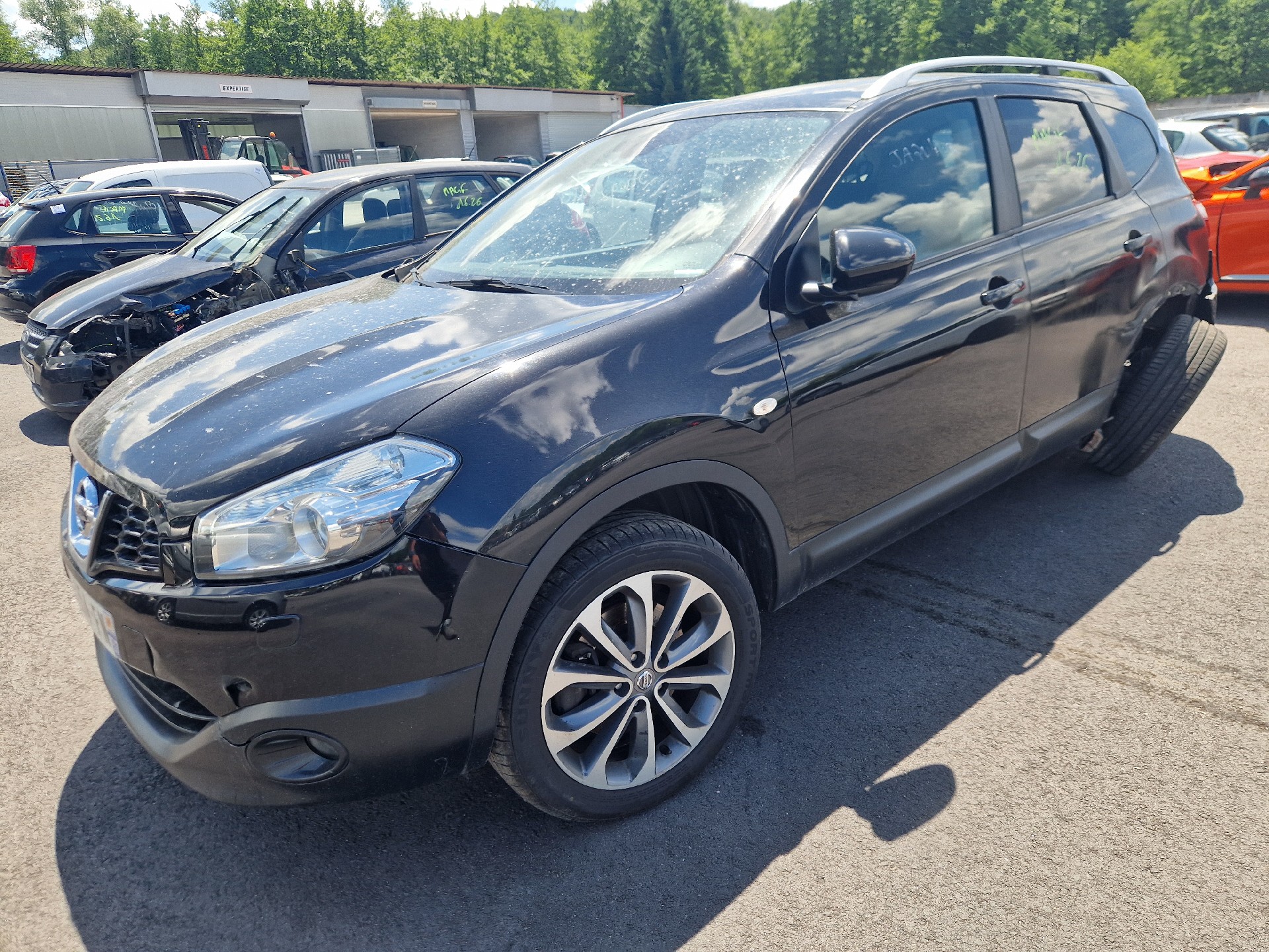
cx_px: 634
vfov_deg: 58.9
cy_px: 476
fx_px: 843
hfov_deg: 73.9
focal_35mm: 23
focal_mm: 5.4
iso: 50
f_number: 1.8
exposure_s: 1/714
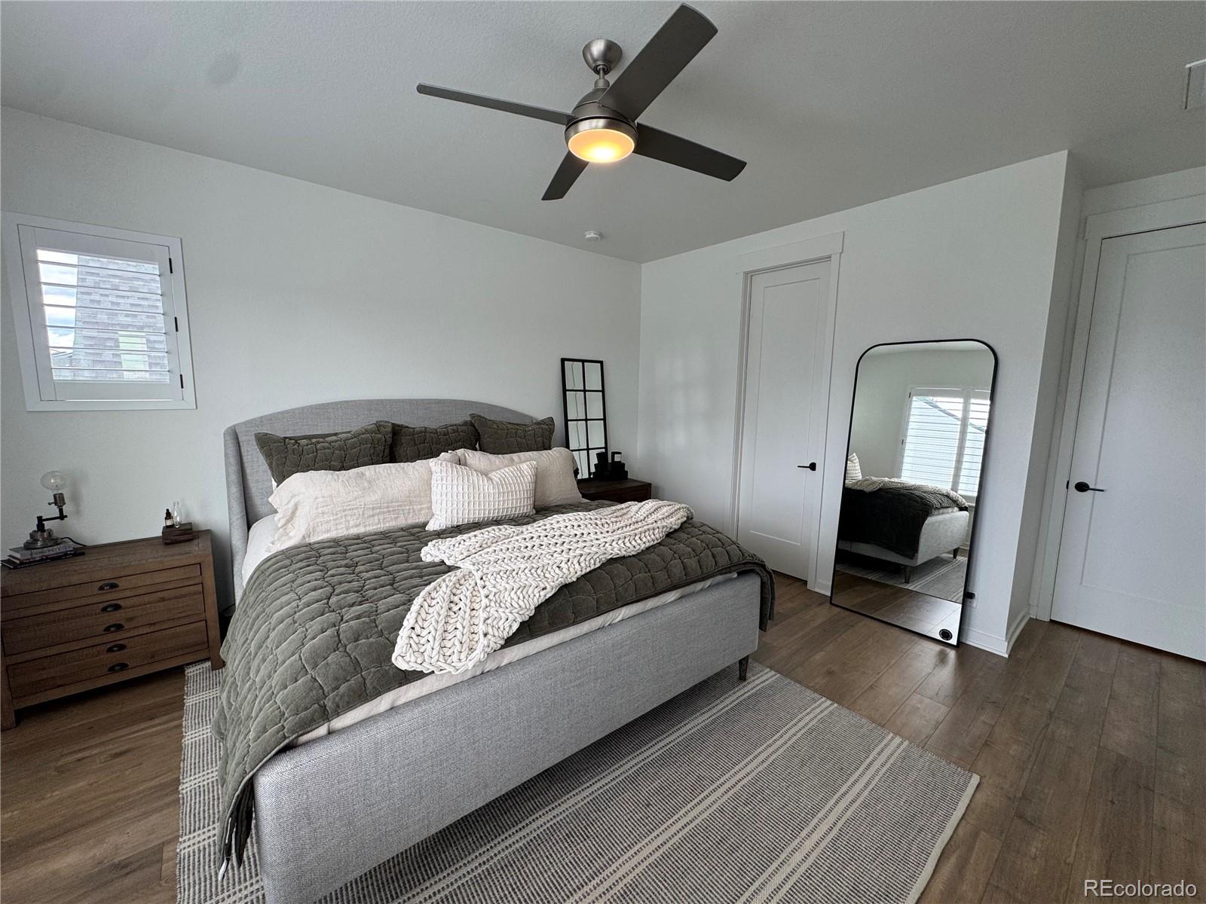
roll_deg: -0.6
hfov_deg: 102.1
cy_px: 452
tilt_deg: -8.0
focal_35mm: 14
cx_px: 603
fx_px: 488
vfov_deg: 85.7
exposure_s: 1/120
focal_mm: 2.22
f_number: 2.2
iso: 80
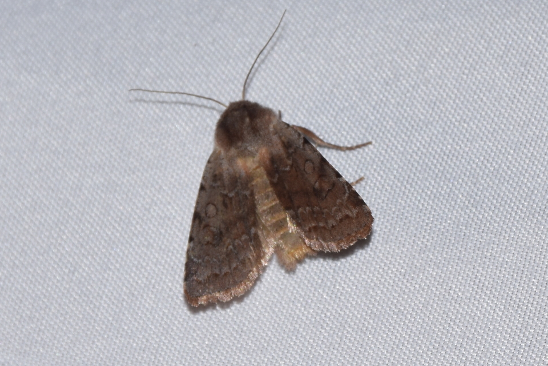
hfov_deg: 9.8
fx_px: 3196
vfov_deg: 6.5
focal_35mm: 210
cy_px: 183
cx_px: 274
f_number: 13
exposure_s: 1/160
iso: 100
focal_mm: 140
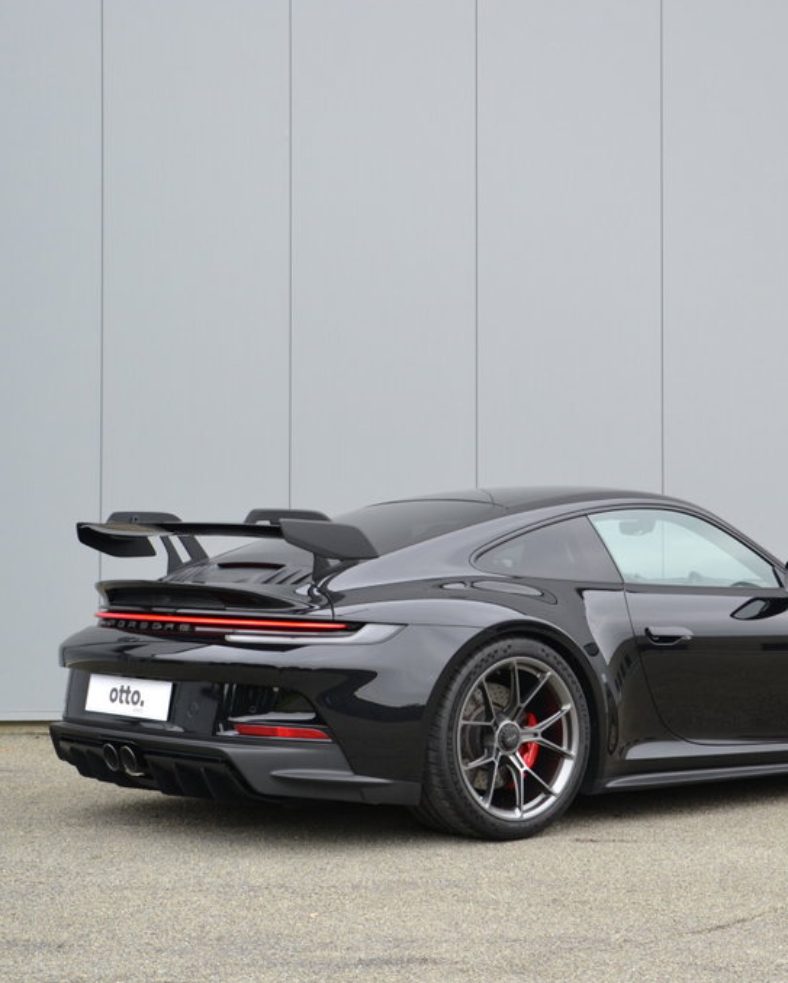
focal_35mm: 68
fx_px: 1981
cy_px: 491
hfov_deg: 22.4
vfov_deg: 27.9
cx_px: 509
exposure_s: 1/125
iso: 320
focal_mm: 32
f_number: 5.6
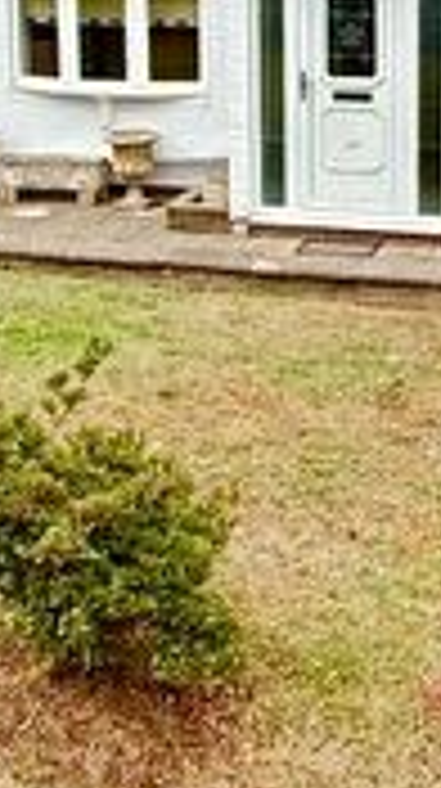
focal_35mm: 61
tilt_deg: -6.9
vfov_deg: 32.7
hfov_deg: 19.4
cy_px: 79
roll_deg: +0.7
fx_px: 1272
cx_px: 364
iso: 50
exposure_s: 1/1399
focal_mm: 2.22
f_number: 2.2
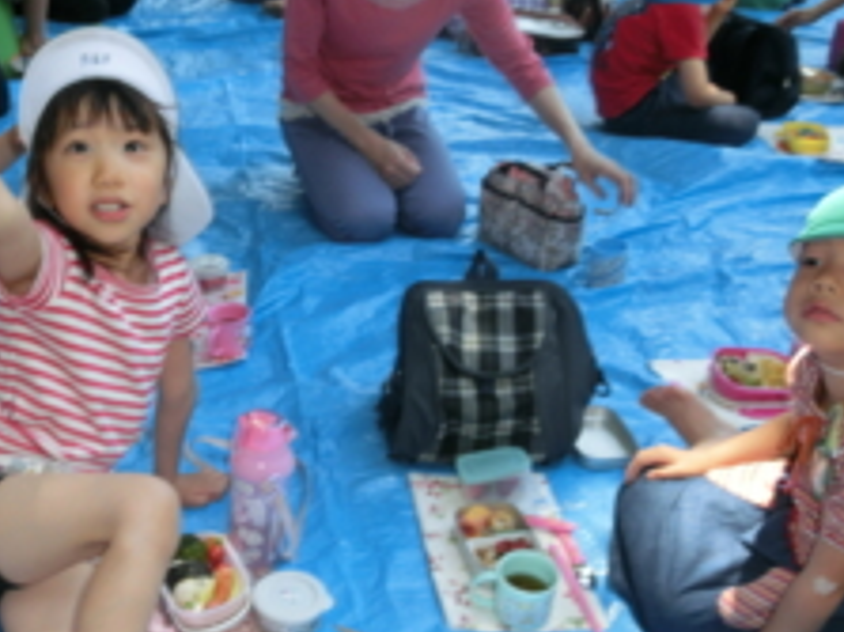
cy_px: 341
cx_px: 322
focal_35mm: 43
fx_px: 1048
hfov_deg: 43.6
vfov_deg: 33.6
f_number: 3
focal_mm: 4.24
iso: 80
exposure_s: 1/200
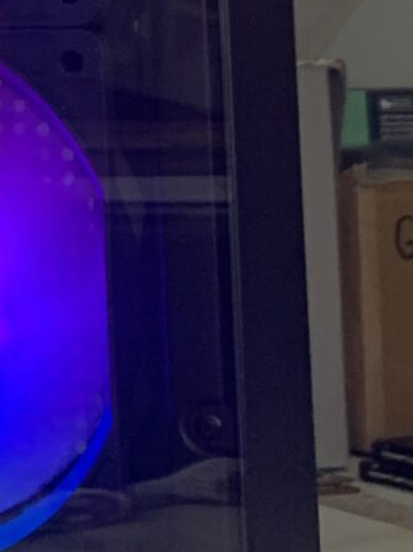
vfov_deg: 13.0
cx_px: -714
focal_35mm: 148
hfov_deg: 8.7
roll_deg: +1.3
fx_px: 2357
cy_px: -112
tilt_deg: +3.2
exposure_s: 1/60
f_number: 1.8
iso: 125
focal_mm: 4.25
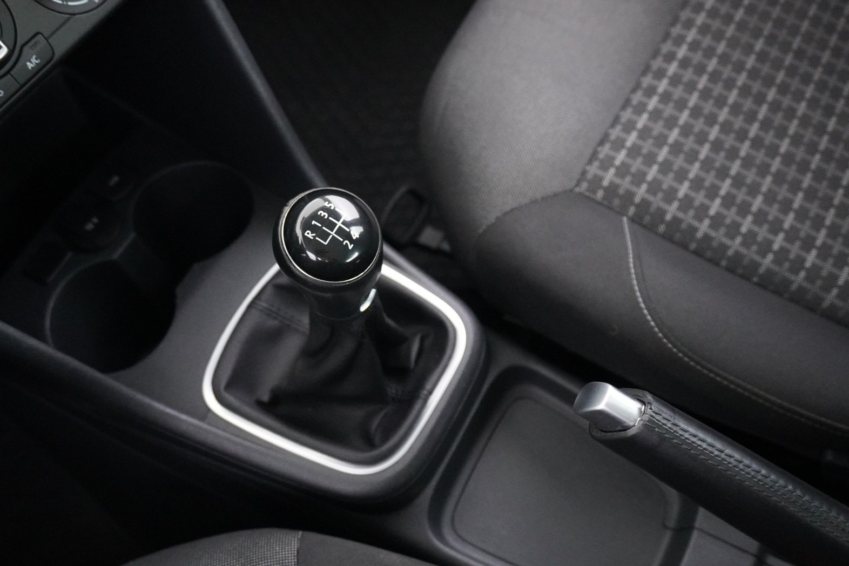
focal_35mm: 34
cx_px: 422
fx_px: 802
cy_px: 291
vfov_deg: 38.9
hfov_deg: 55.8
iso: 6400
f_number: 4
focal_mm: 22
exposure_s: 1/13
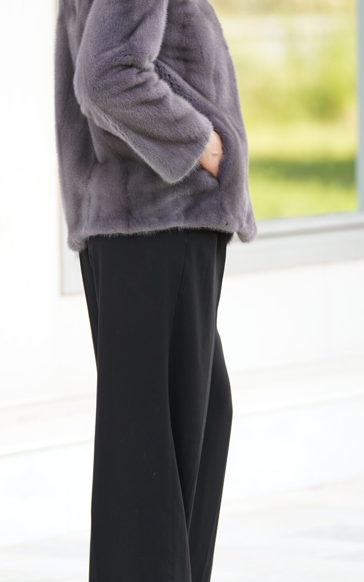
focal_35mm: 271
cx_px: 54
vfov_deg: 7.7
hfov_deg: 4.8
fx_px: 4301
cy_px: 226
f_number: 2.8
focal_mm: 154
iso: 200
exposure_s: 1/250
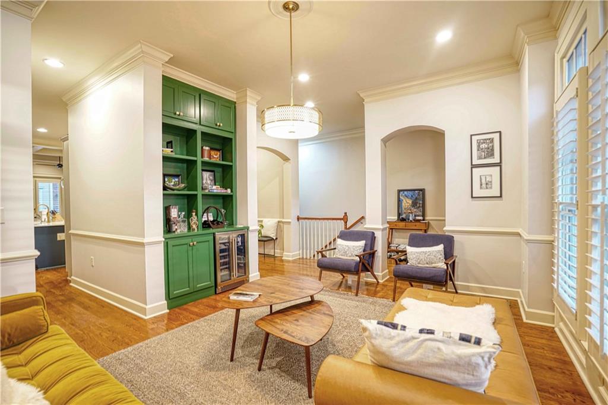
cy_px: 202
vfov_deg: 73.7
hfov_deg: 96.8
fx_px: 270
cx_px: 304
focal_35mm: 16
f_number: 4.5
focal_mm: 16
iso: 100
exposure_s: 1/1.25
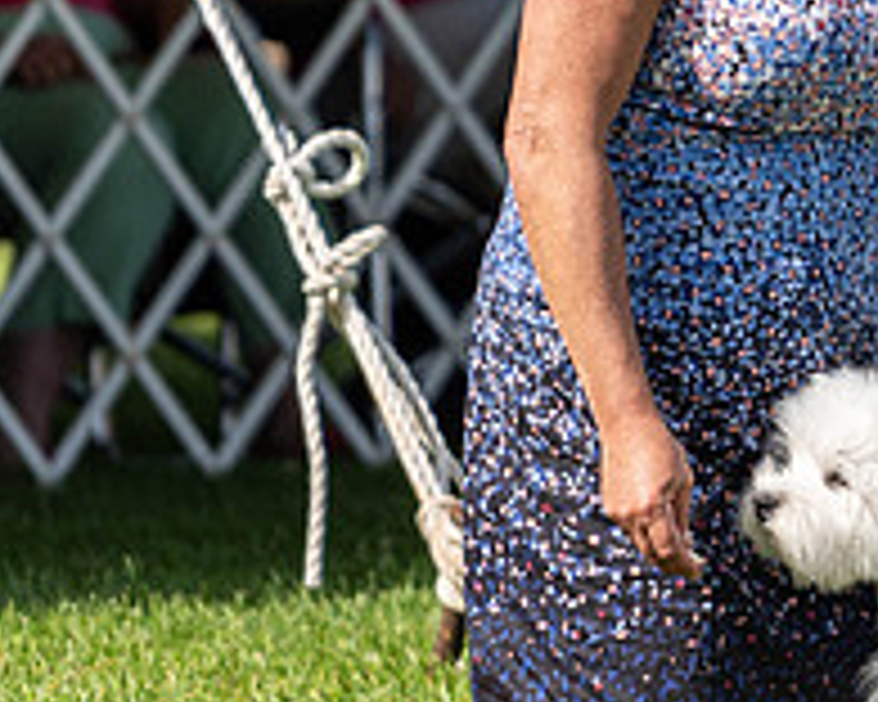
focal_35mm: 744
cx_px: 816
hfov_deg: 2.6
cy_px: -34
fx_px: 19333
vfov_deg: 2.1
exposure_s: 1/2000
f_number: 4
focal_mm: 200
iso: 320
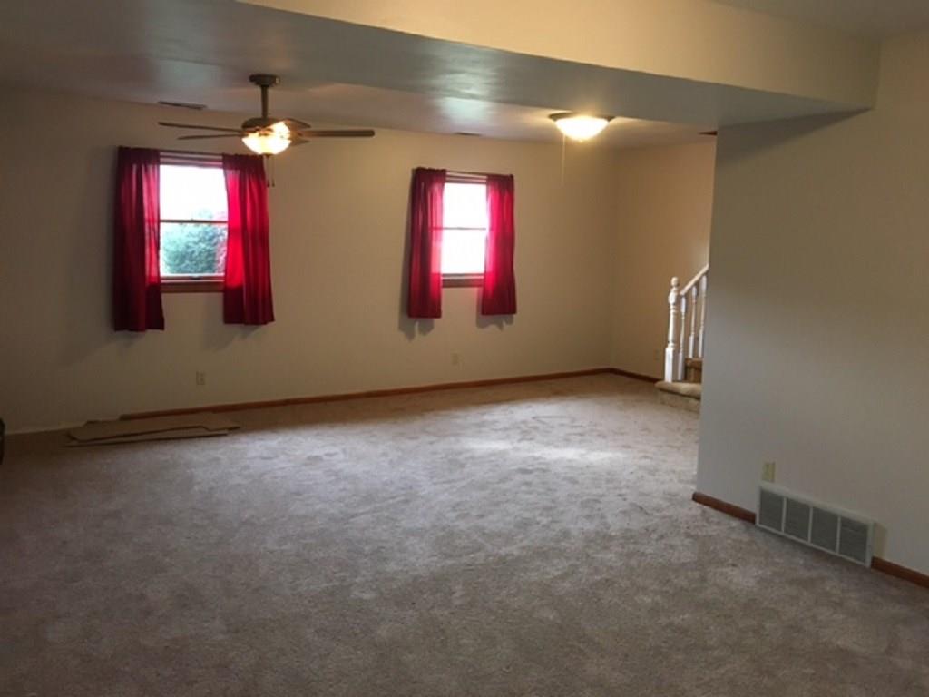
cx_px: 464
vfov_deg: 48.2
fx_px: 778
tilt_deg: -8.9
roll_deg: -1.0
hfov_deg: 61.7
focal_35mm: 29
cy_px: 348
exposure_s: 1/30
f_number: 2.2
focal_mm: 4.15
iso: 160
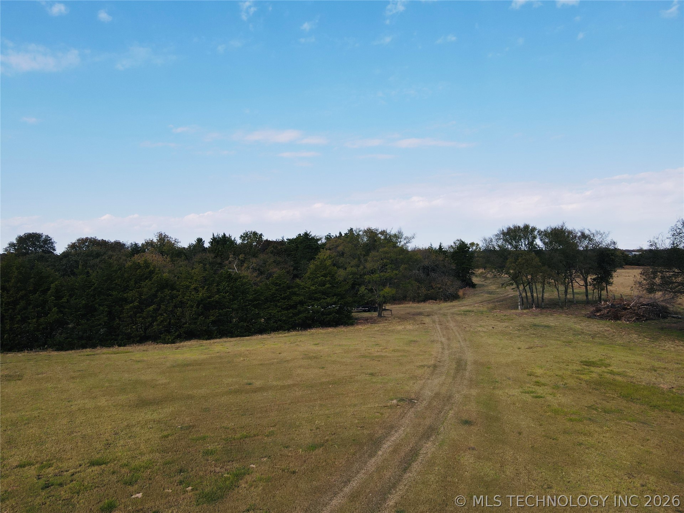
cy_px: 256
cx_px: 342
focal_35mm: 24
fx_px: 474
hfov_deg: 71.6
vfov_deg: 56.8
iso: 100
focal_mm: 4.5
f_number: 2.8
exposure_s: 1/500
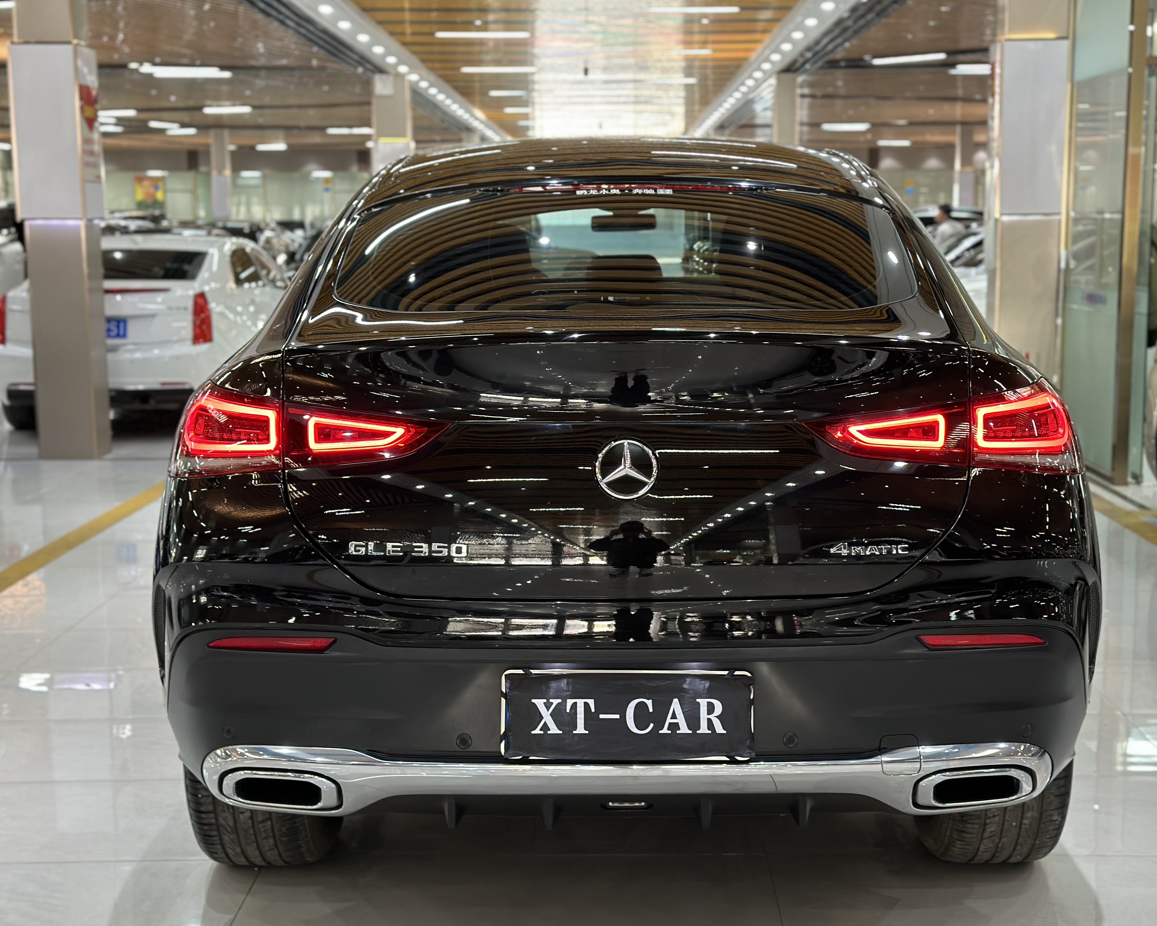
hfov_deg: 36.6
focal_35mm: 51
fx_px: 1746
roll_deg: +0.8
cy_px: 467
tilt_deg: -7.5
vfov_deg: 29.7
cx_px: 616
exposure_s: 1/50
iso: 160
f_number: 1.78
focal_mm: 6.86
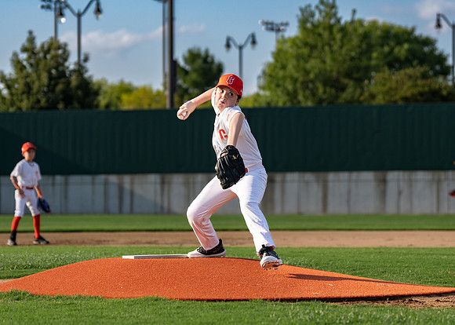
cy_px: 137
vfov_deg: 9.9
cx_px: 255
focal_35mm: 145
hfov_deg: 13.9
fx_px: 1867
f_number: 2.8
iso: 200
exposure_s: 1/4000
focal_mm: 95
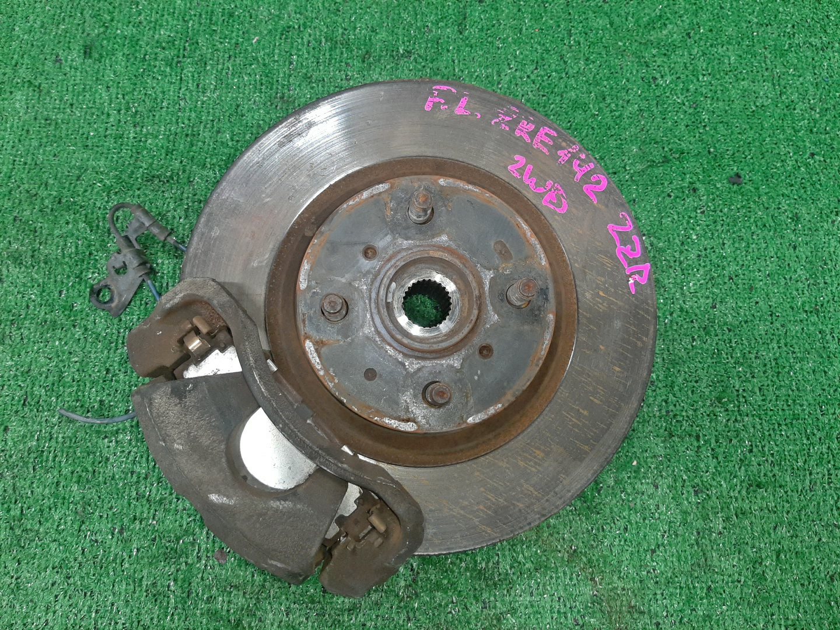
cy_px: 315
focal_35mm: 26
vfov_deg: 53.1
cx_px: 420
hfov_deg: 67.3
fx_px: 631
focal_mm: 3.93
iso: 209
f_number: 1.7
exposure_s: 1/60
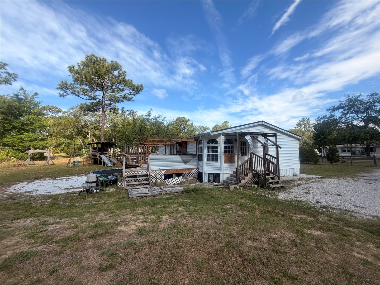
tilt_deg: +3.7
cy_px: 142
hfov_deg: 102.1
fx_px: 154
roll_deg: +0.7
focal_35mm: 14
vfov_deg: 85.7
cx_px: 190
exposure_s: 1/770
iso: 32
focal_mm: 2.22
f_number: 2.2
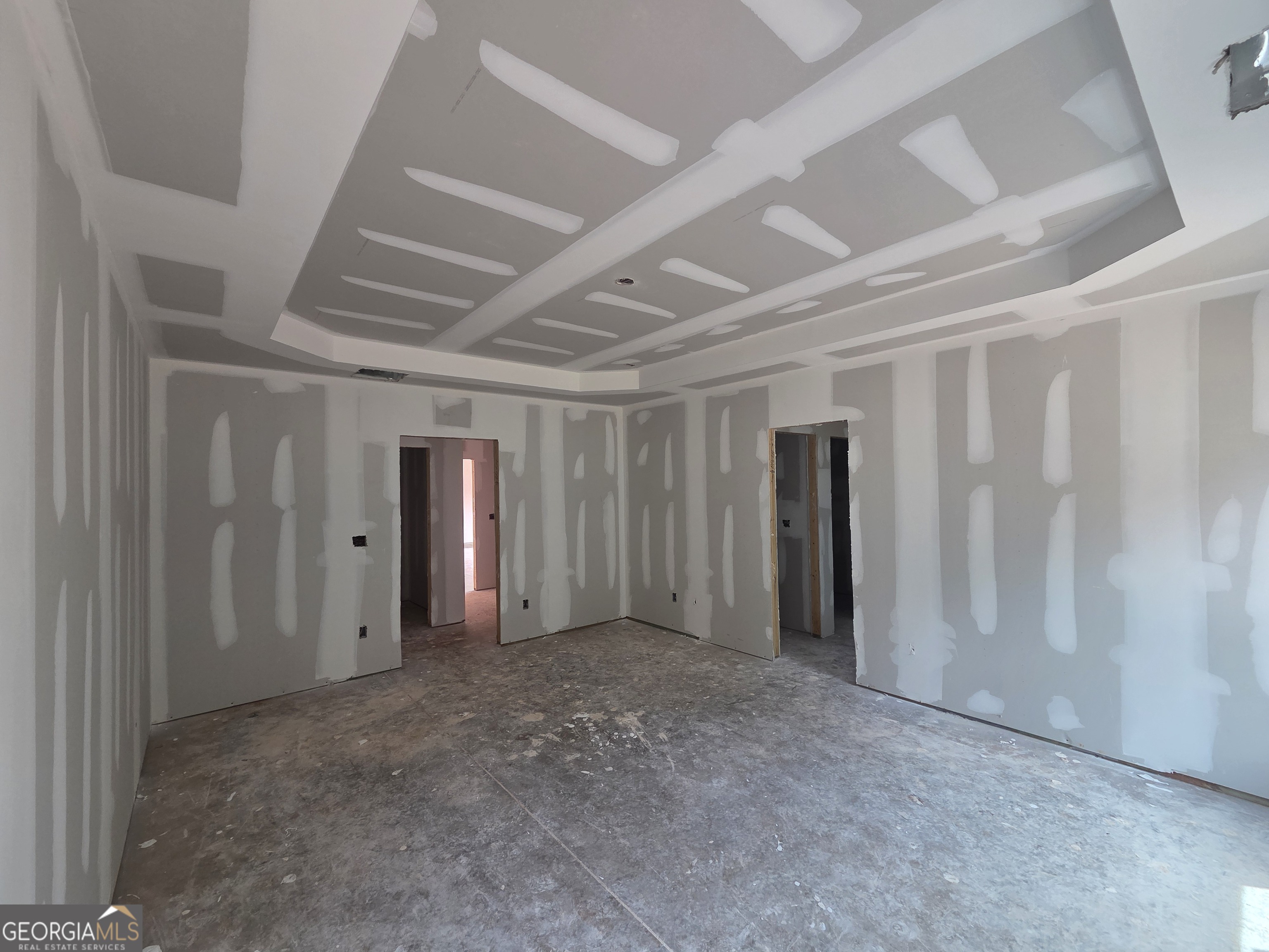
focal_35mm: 13
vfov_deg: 89.9
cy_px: 476
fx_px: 477
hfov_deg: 106.2
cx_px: 634
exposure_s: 1/120
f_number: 2.2
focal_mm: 2.2
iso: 125
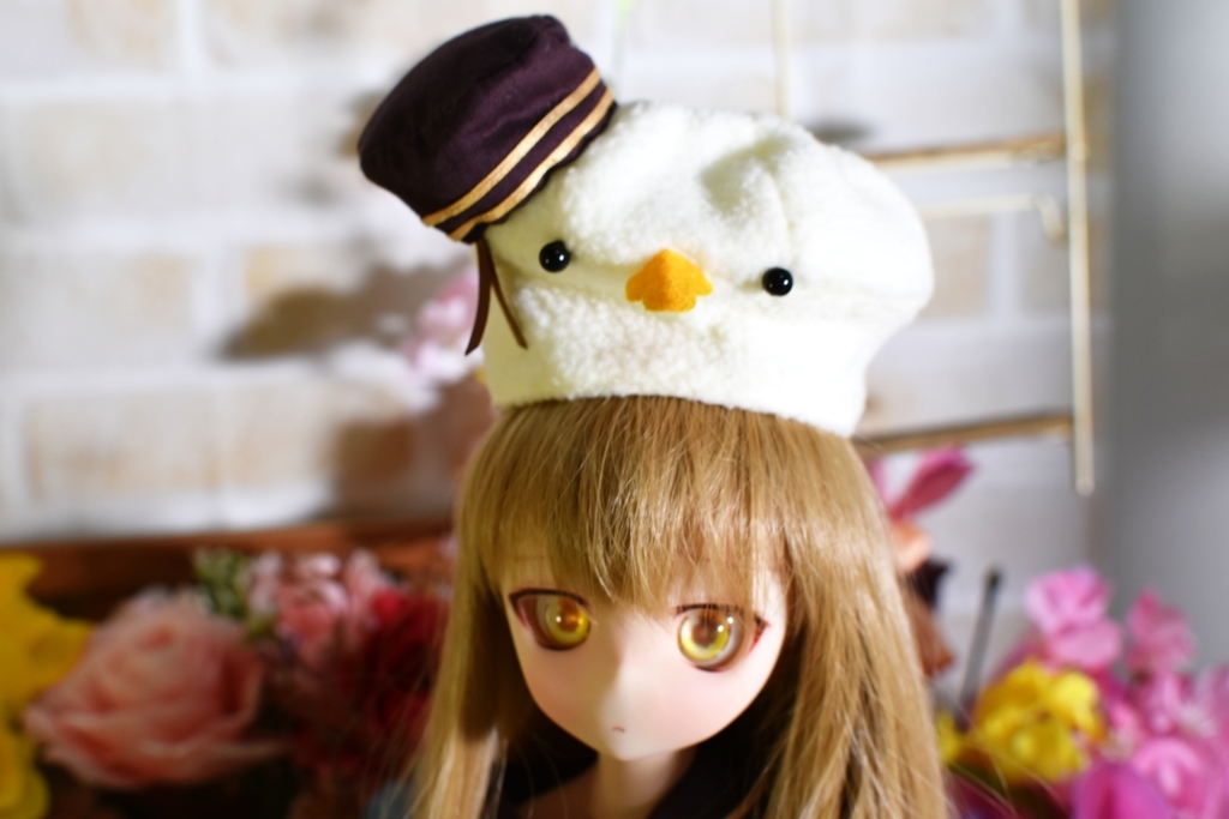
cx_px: 614
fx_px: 1792
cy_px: 410
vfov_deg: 25.8
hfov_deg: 37.8
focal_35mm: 52
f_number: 4.5
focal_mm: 35
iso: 400
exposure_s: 1/80
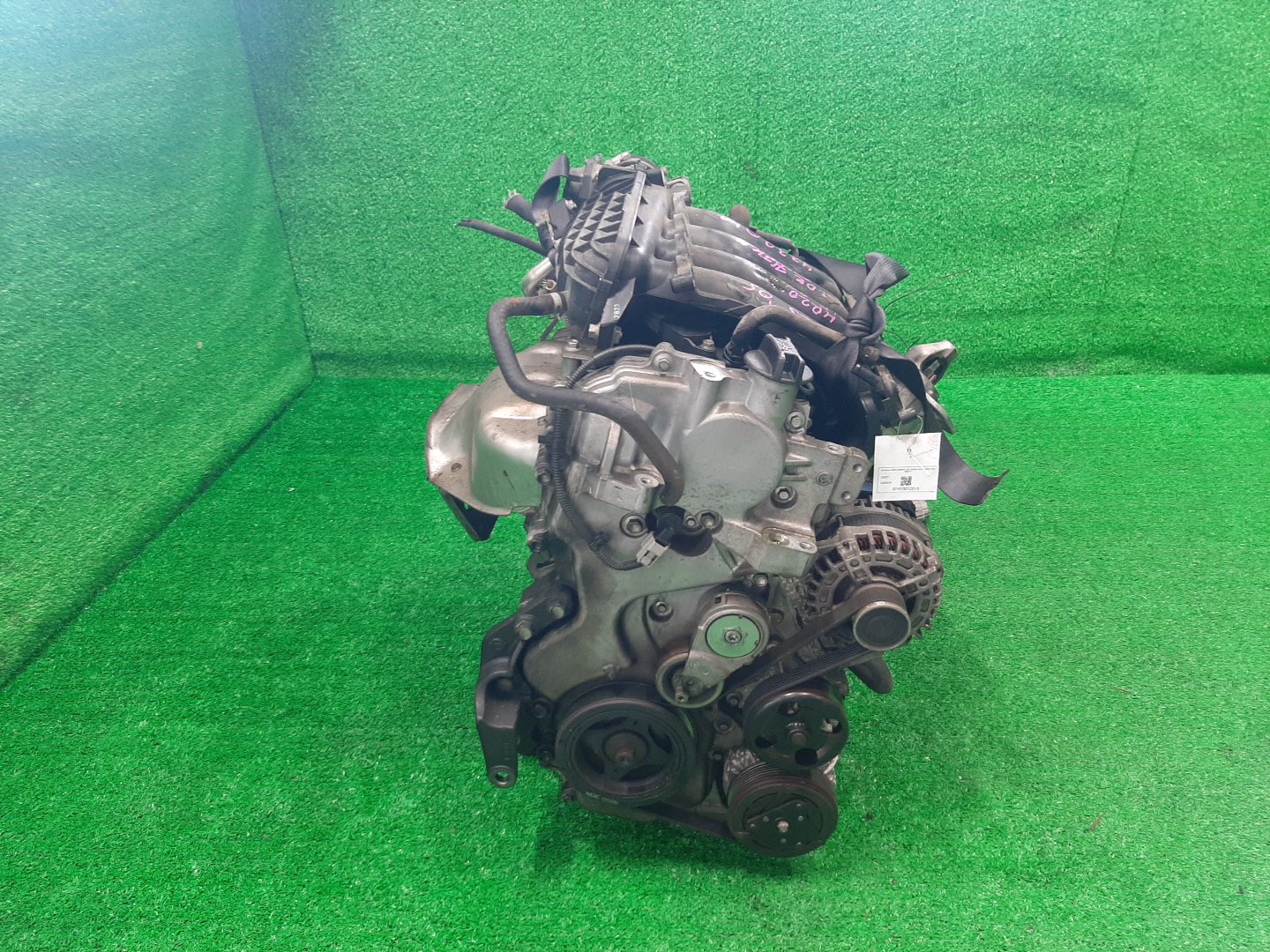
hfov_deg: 67.3
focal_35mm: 26
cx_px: 635
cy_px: 476
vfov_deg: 53.1
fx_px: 954
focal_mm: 3.93
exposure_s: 1/50
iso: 151
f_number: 1.7
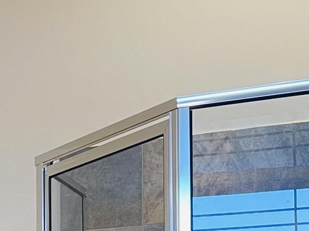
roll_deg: +1.1
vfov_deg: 11.3
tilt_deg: -1.1
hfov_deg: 14.9
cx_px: -171
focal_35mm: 122
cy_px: 423
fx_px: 1089
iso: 100
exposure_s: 1/60
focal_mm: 4.2
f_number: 1.6
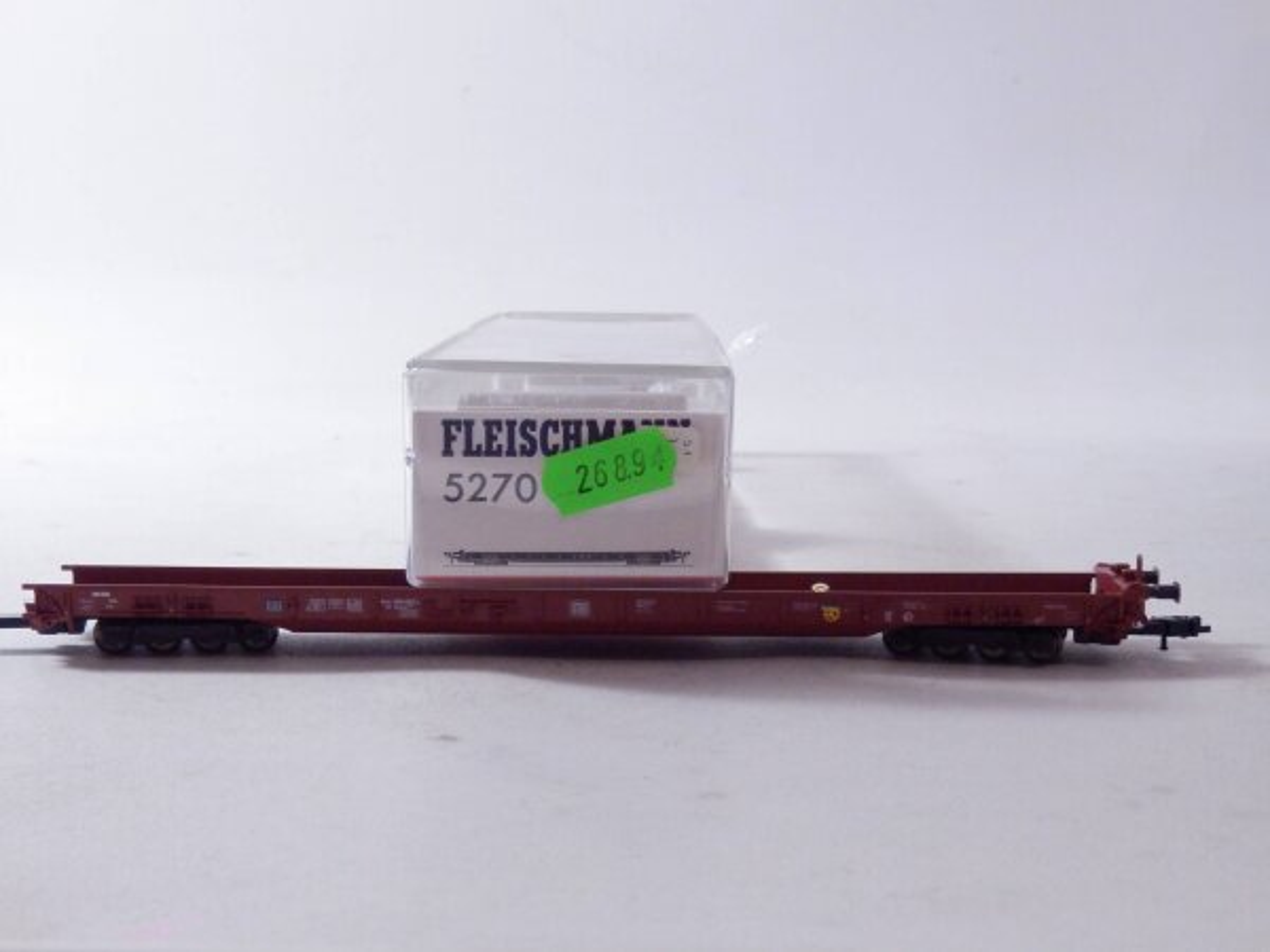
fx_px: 2421
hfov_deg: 29.4
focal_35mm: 66
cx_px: 635
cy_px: 476
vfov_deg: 22.3
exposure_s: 1/160
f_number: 4.4
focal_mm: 11.9
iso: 800
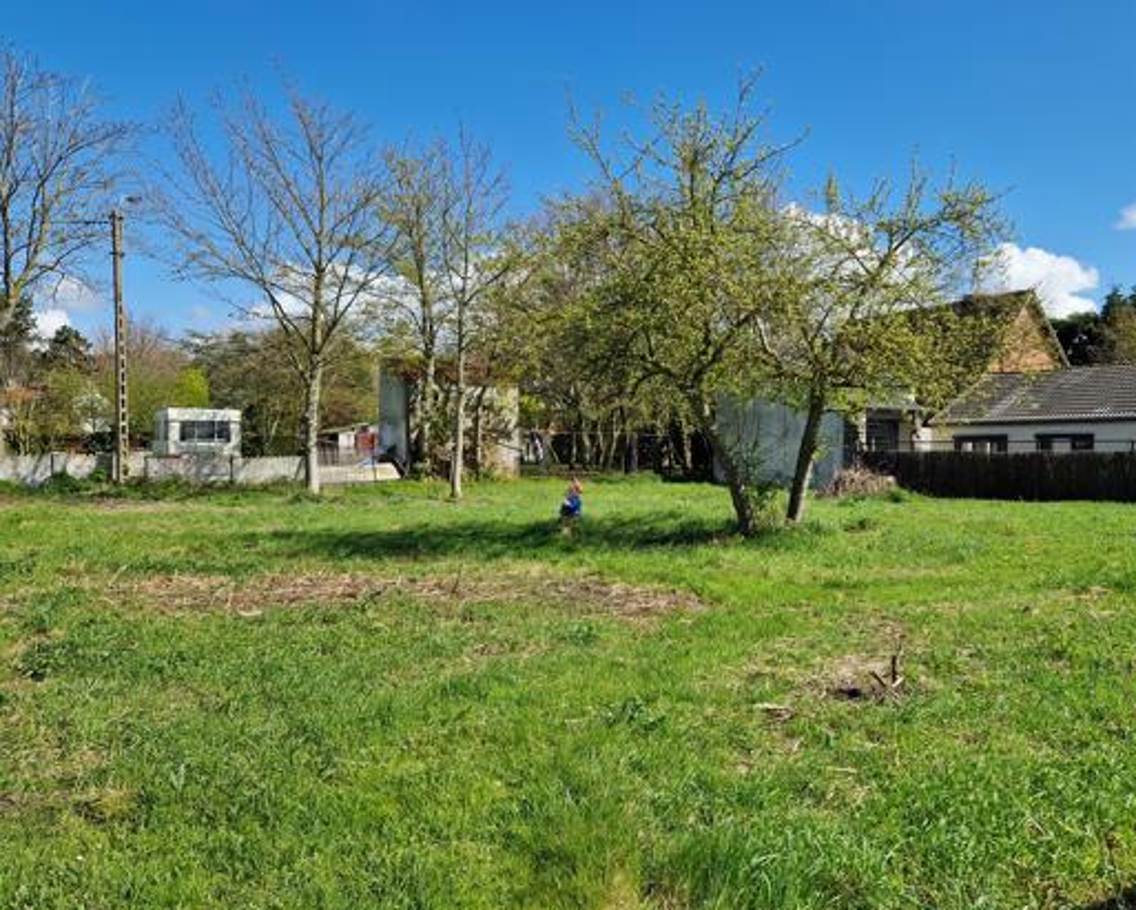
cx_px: 671
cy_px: 478
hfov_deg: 61.7
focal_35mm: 28
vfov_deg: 51.5
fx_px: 942
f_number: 1.8
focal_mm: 5.4
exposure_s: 1/1748
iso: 50
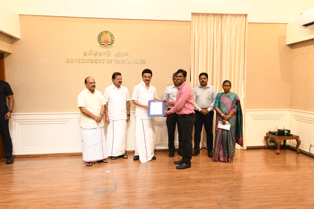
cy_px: 104
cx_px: 157
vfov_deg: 43.6
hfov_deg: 61.9
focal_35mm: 30
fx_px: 262
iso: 1000
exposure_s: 1/250
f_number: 4.5
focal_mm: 30
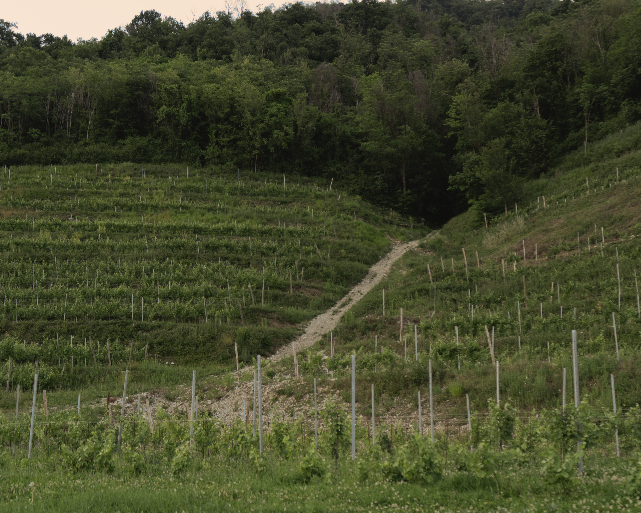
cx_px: 333
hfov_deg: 39.5
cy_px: 253
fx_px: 892
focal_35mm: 47
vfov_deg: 32.1
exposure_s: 1/125
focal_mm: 41
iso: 800
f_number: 4.5
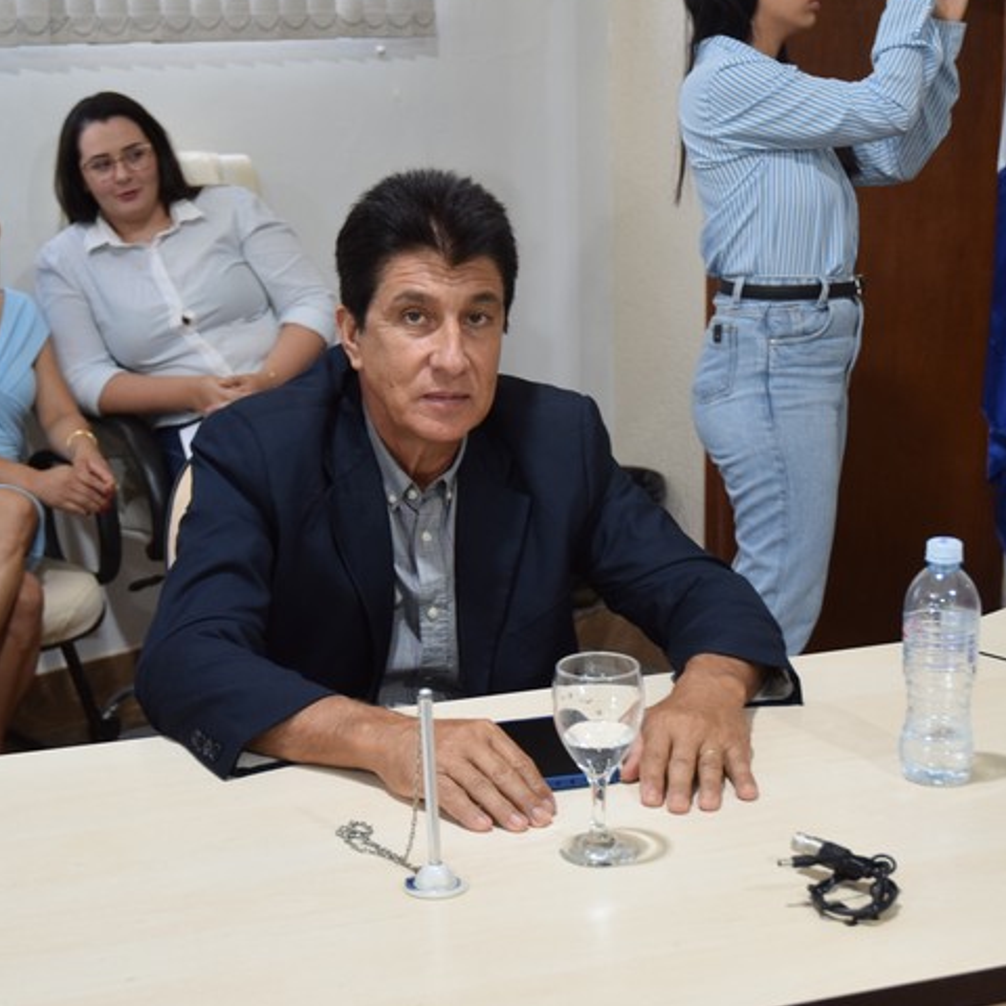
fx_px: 2027
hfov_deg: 27.8
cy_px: 493
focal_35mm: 62
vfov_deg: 27.9
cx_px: 566
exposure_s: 1/60
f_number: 4
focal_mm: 31
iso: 720
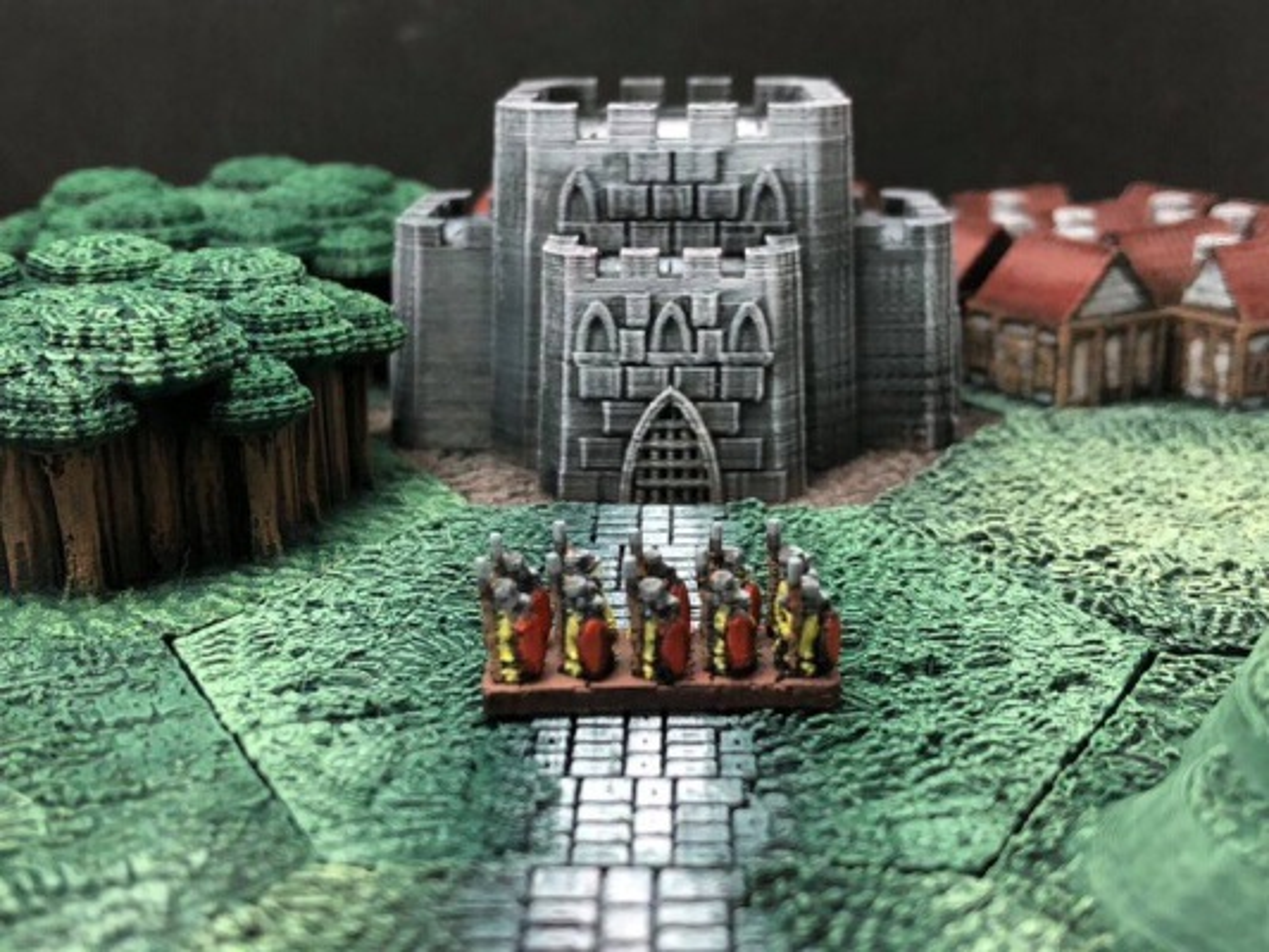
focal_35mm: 28
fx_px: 1027
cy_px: 476
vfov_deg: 49.8
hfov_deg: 63.4
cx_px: 634
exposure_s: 1/15
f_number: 1.8
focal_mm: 4
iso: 100
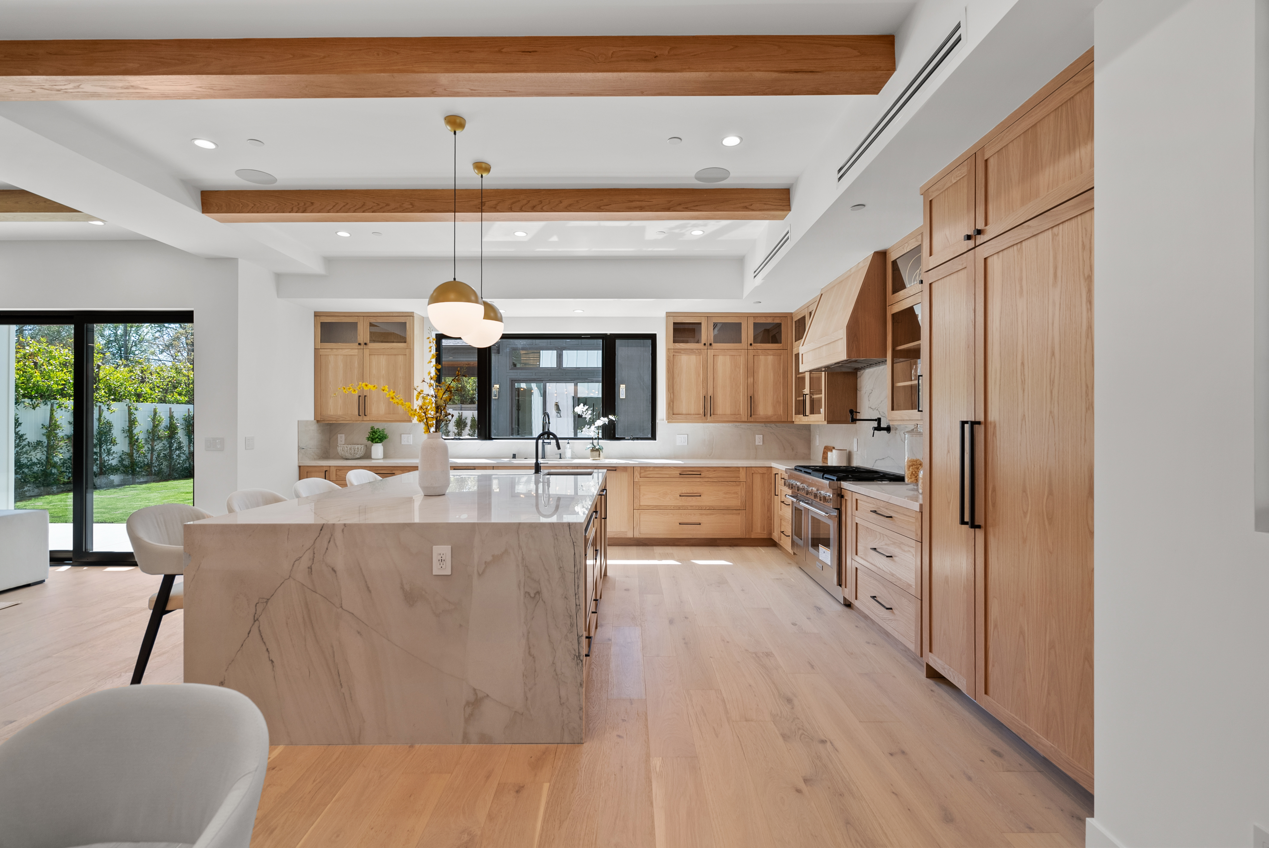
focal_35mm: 16
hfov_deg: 96.7
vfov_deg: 73.8
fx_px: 564
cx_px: 634
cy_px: 424
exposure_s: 1/13
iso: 250
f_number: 6.3
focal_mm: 16
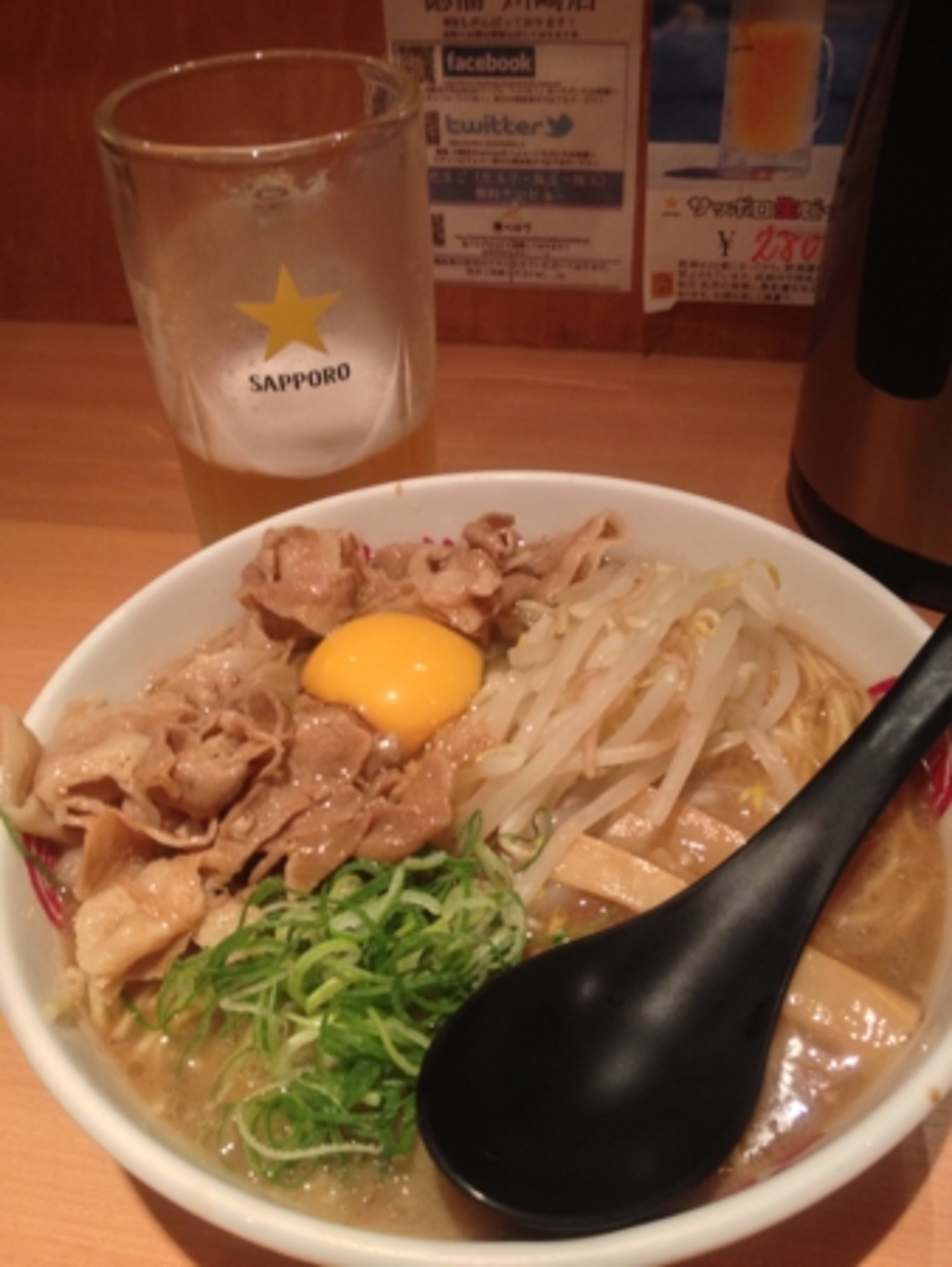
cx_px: 476
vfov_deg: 52.6
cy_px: 634
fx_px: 1282
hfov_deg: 40.7
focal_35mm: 35
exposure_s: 1/20
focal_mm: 4.28
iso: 160
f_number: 2.4
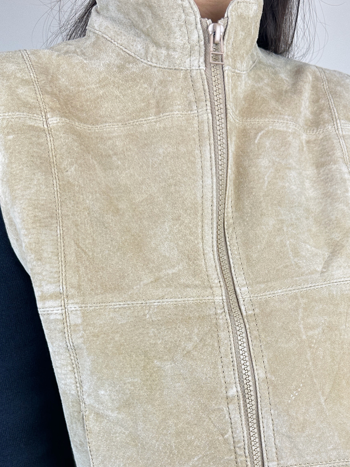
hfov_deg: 34.2
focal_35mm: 42
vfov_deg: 43.2
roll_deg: -0.9
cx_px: 221
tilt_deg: -6.3
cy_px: 359
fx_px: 566
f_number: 1.78
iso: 80
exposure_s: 1/269
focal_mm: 6.86
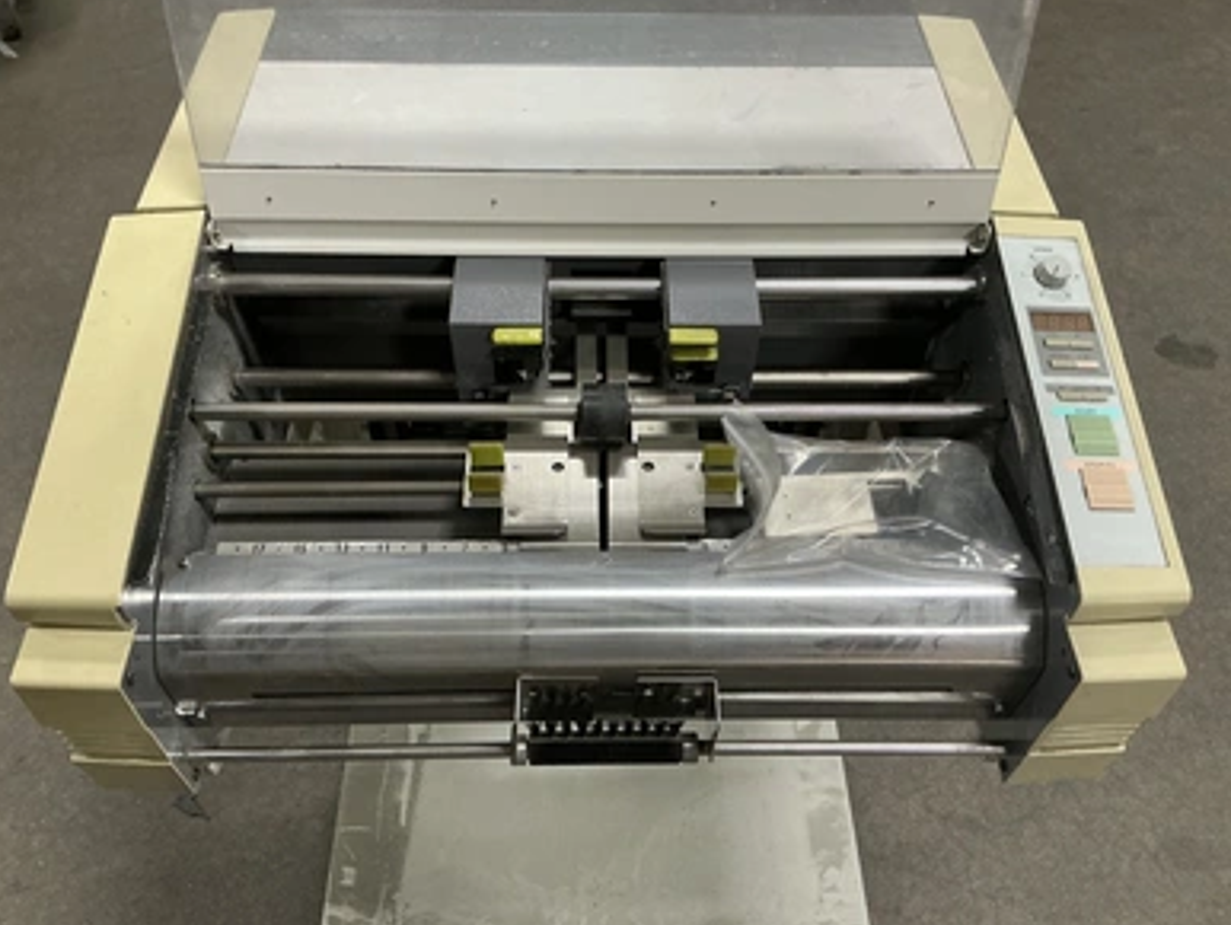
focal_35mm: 29
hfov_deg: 61.6
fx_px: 1032
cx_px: 619
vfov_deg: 48.3
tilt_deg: -51.4
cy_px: 459
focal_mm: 3
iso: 200
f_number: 1.8
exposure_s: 1/60
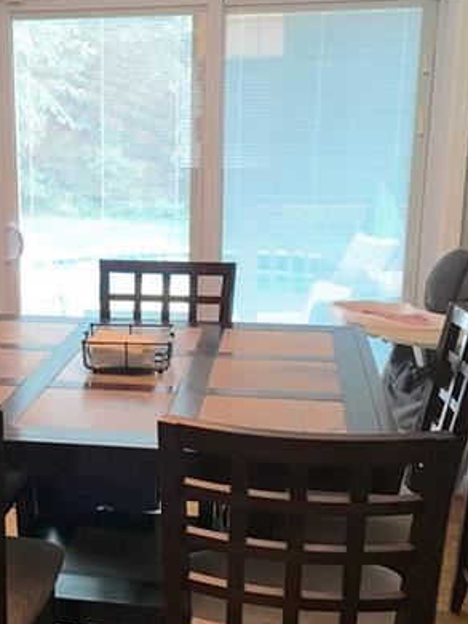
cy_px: 386
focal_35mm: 57
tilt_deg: -13.2
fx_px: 1028
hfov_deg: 25.1
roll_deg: +1.8
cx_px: 78
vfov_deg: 33.6
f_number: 2.2
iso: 32
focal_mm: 4.15
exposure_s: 1/15
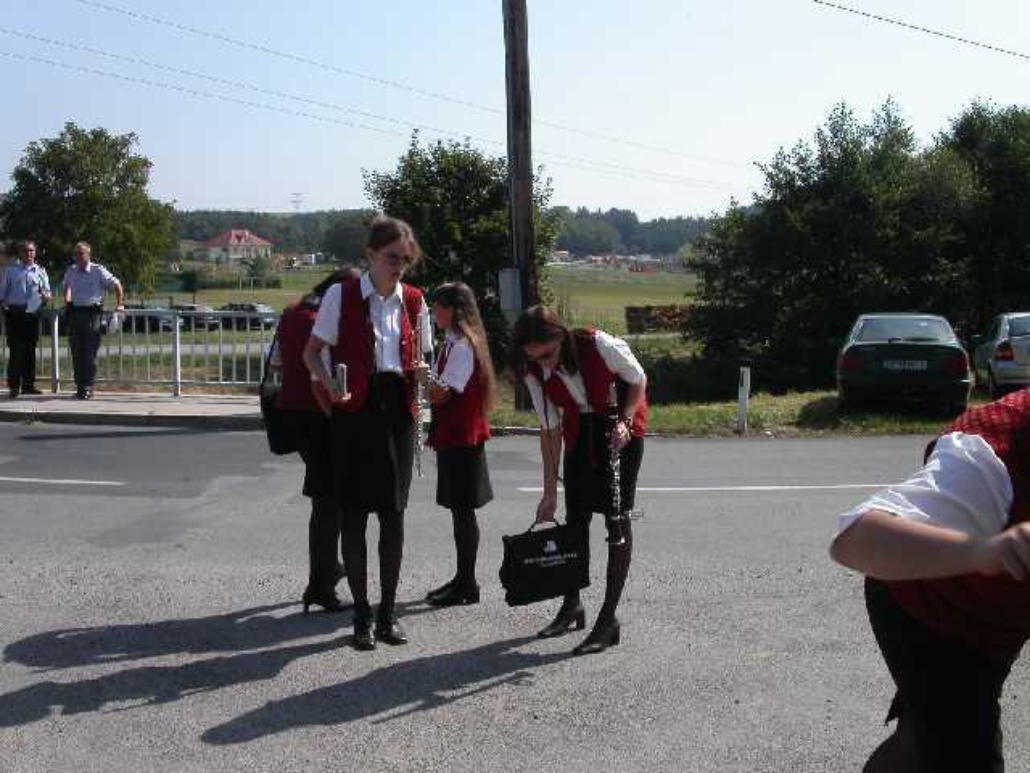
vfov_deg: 37.7
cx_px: 515
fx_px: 1131
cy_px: 386
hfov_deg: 49.0
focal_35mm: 38
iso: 100
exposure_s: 1/350
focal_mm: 7.8
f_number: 8
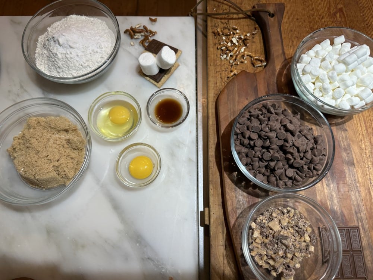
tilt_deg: -74.5
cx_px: 186
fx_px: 259
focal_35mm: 24
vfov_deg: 56.8
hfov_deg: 71.6
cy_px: 140
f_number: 1.78
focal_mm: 6.86
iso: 100
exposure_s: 1/120
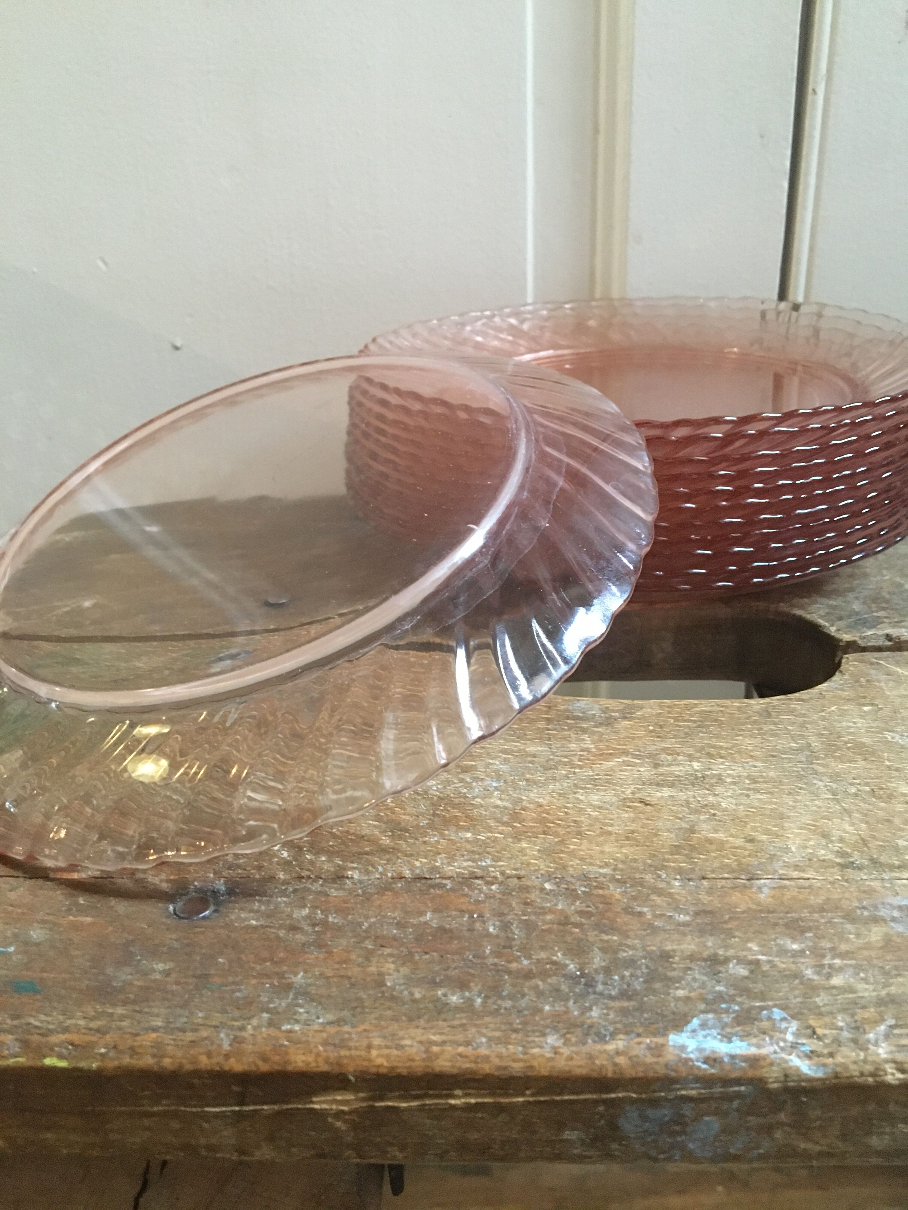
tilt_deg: -22.7
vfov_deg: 61.7
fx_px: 1014
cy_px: 605
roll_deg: +3.2
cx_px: 454
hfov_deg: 48.2
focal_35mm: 29
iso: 250
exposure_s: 1/17
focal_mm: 4.15
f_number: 2.2
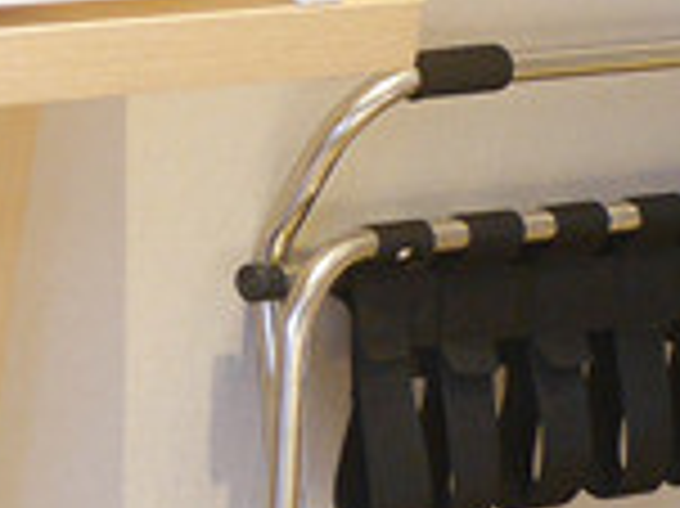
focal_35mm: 199
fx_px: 3906
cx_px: -919
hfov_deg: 9.0
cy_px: -45
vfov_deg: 7.4
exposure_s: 1/60
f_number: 1.7
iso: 800
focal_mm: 15
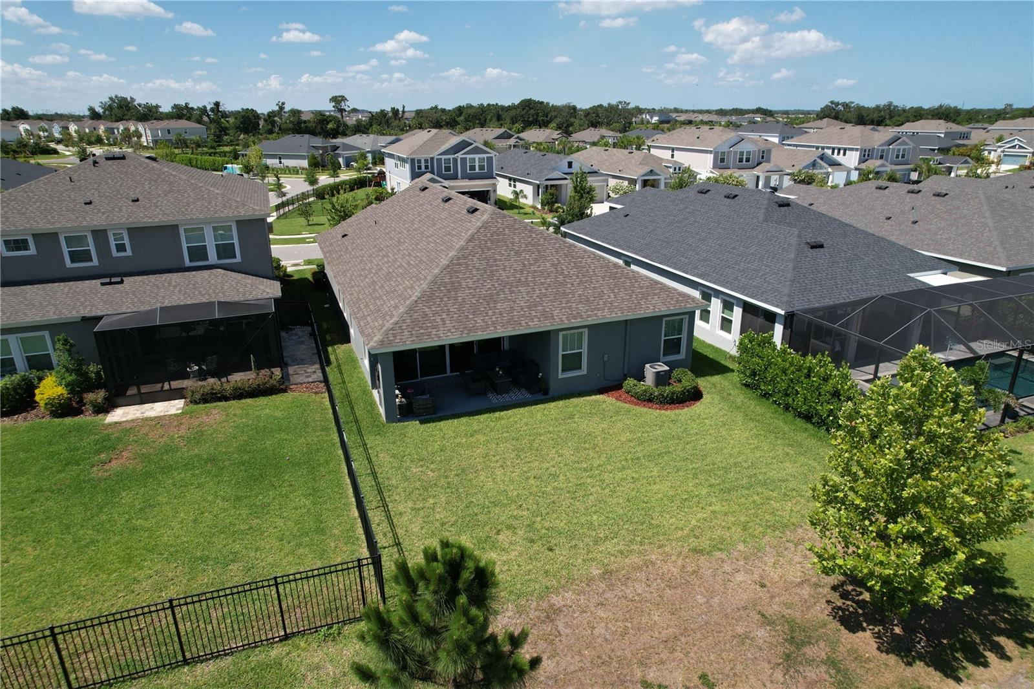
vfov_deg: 57.2
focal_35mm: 22
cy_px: 344
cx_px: 517
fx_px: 632
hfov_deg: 78.6
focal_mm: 8.38
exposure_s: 1/500
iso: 100
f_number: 2.8
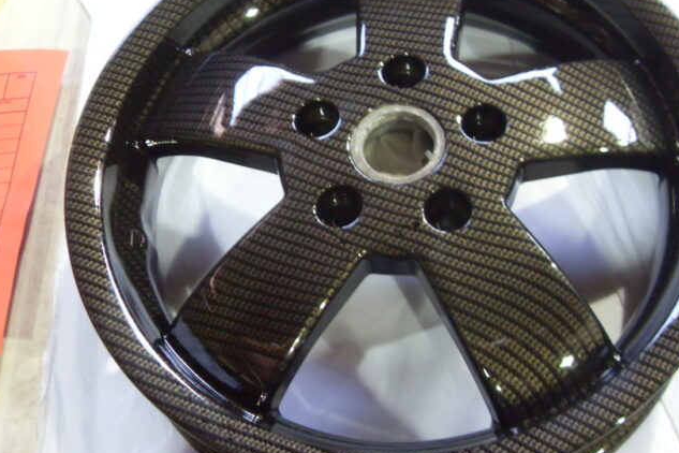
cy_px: 205
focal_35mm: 46
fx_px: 868
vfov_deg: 29.2
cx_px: 398
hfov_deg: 42.6
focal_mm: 6.3
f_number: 2.8
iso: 200
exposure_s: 1/15
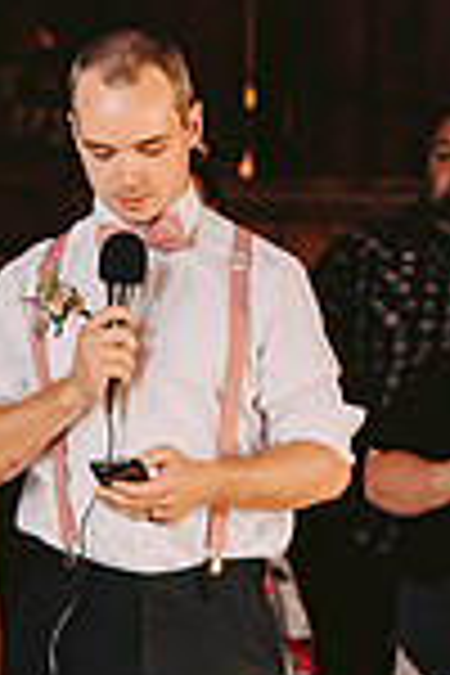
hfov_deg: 6.5
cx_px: -94
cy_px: 778
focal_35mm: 210
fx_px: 3937
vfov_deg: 9.7
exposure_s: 1/80
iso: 320
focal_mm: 70
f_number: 2.8
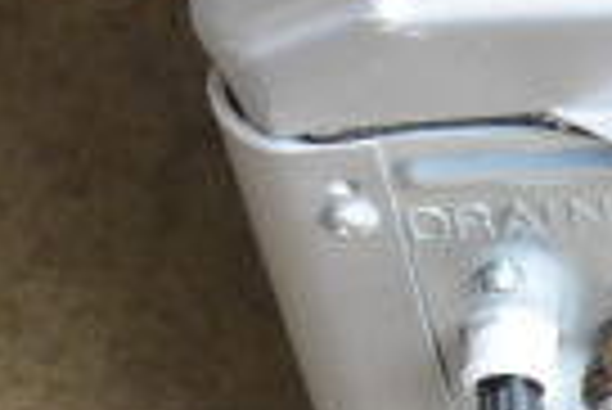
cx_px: 1359
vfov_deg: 3.7
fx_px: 6301
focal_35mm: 370
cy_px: 381
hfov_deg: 5.4
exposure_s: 1/160
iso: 1600
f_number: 6.3
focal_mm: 55
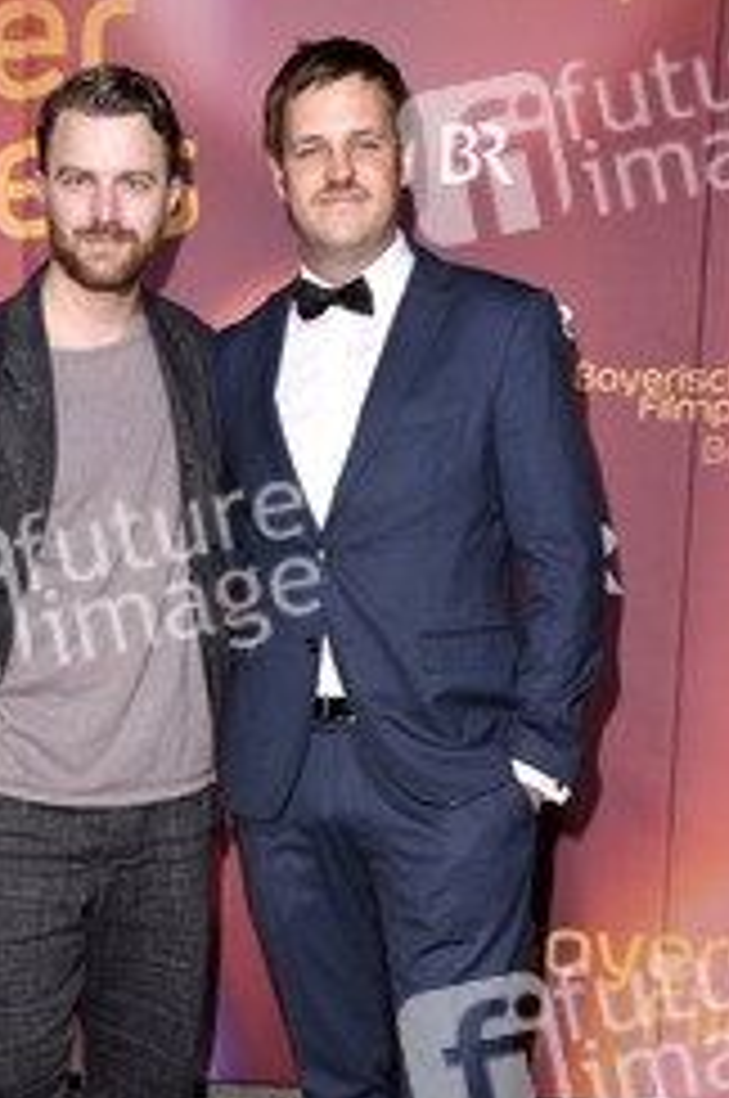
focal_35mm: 59
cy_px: 814
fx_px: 1797
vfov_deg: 33.3
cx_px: 220
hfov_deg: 22.8
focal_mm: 24
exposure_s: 1/160
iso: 160
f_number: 6.3
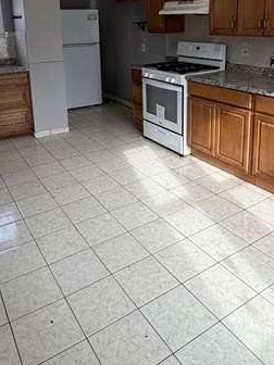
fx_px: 338
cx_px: 133
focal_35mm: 32
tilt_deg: -12.7
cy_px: 98
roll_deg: +1.0
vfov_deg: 54.5
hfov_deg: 44.2
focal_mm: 2.22
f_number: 2.2
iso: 125
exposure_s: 1/120
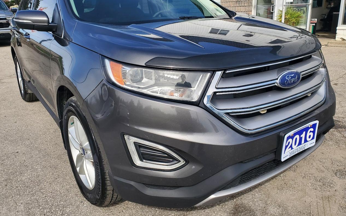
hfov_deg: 66.5
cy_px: 93
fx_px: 264
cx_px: 171
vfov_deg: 44.4
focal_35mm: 28
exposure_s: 1/833
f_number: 2.4
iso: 50
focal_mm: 4.3
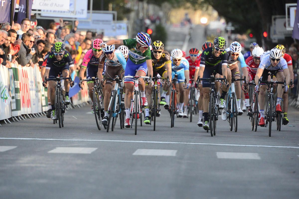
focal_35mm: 400
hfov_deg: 5.2
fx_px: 3319
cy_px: 100
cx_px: 150
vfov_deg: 3.4
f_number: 5.6
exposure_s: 1/1000
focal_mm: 400
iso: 5000
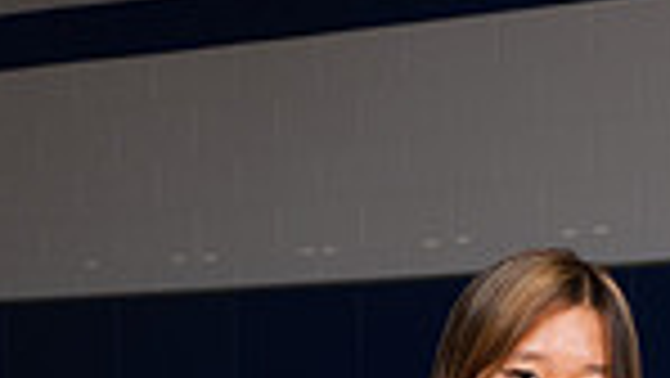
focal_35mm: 165
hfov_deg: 13.0
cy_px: 968
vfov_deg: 6.9
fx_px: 2933
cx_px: 513
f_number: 7.1
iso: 500
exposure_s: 1/320
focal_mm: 52
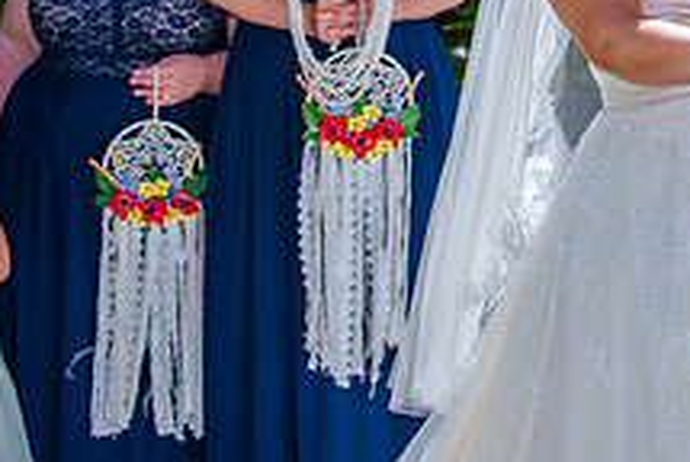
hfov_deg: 10.8
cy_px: -122
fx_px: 3647
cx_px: 539
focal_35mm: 190
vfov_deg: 7.2
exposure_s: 1/500
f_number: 3.5
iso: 200
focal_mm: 70
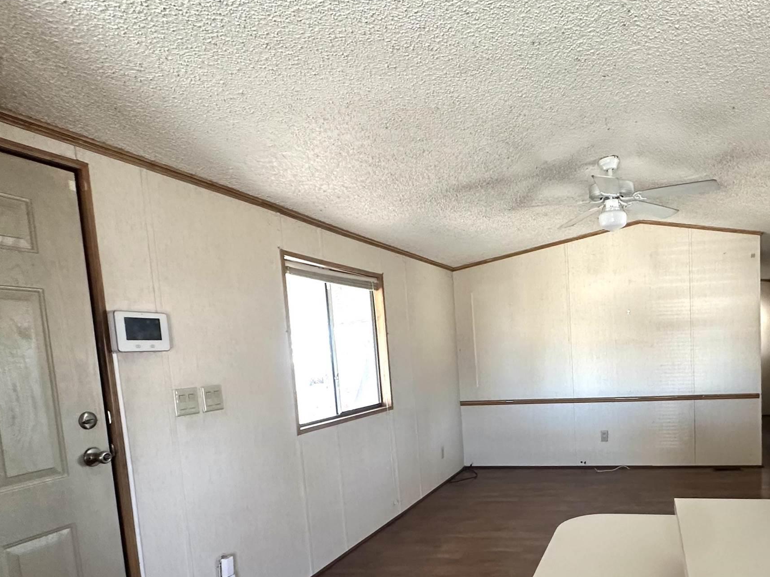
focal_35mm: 25
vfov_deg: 53.6
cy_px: 395
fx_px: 556
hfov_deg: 66.1
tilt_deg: -3.5
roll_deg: +1.0
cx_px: 556
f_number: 2.2
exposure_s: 1/87
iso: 320
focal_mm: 2.22
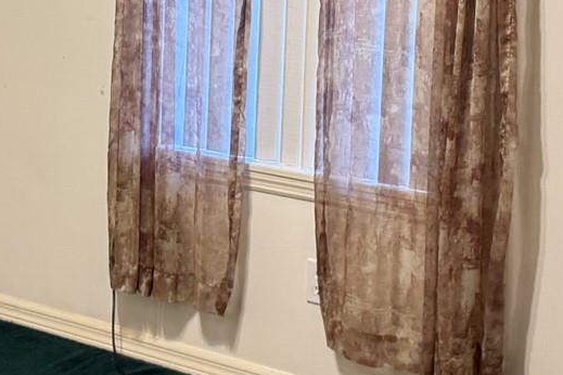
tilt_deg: -4.0
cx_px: 132
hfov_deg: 26.0
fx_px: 1204
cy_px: -16
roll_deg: -2.3
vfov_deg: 17.2
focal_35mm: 77
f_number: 1.78
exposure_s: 1/60
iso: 400
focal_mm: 6.76
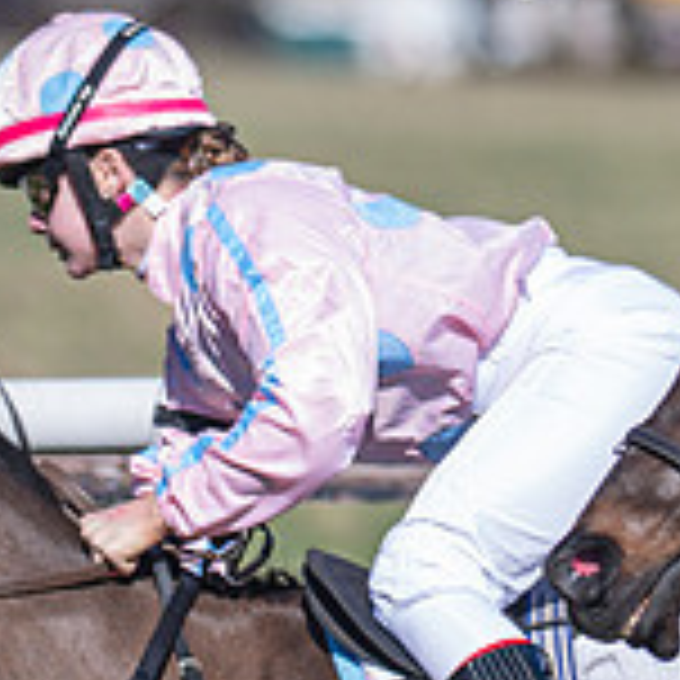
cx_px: 472
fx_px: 18180
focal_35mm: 818
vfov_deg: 2.1
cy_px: 575
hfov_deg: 2.1
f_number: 1.8
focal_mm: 135
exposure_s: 1/4000
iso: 50
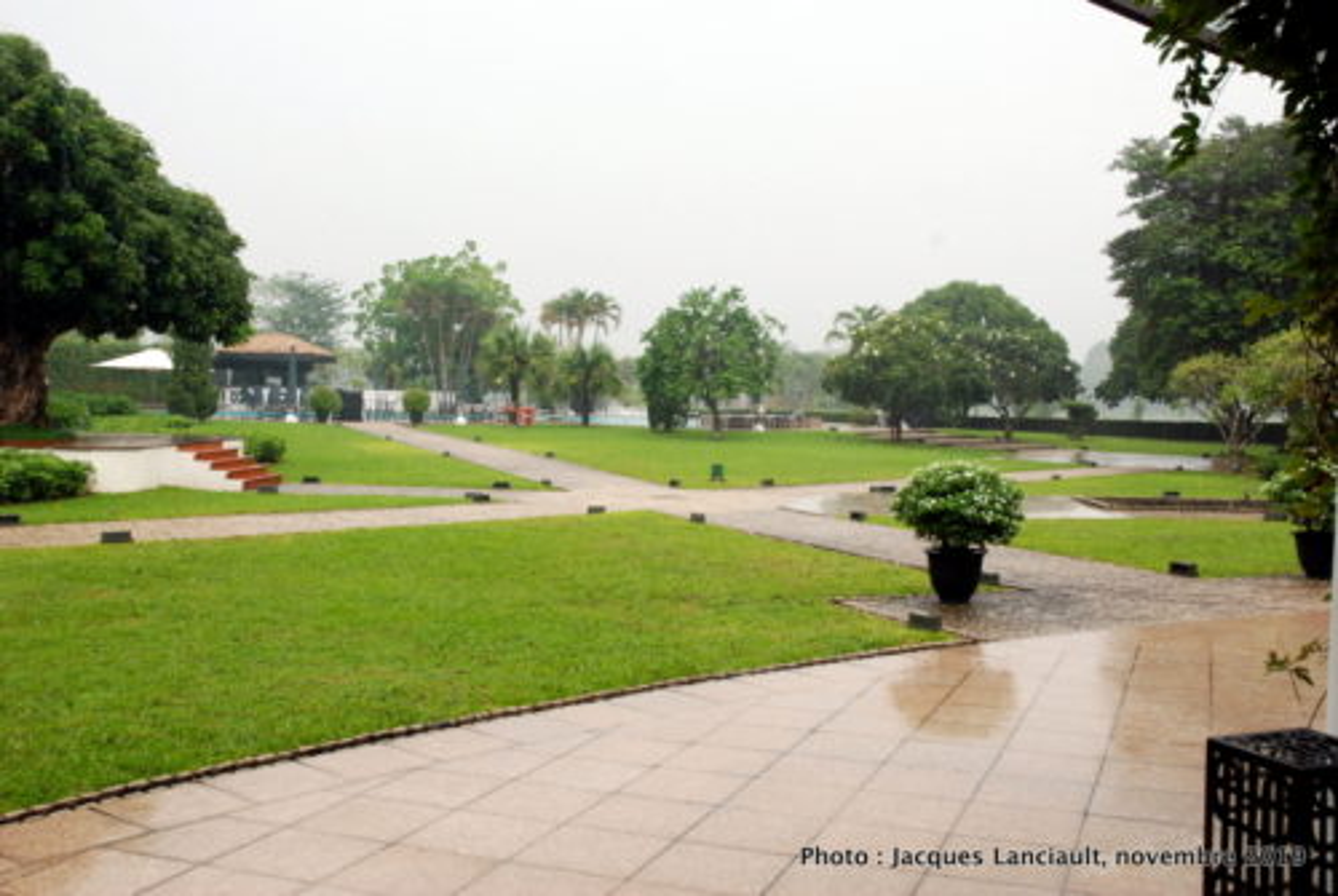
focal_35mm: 36
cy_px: 448
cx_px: 669
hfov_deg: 53.1
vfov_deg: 37.0
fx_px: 1340
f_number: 13
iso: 800
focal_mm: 24
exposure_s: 1/25
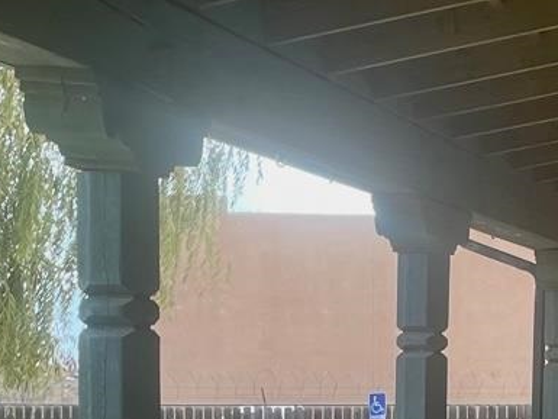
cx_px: 467
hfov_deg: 14.4
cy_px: 574
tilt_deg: -4.7
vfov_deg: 10.6
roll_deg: -0.6
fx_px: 2193
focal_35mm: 136
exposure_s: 1/157
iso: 32
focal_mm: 4.2
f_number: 1.6
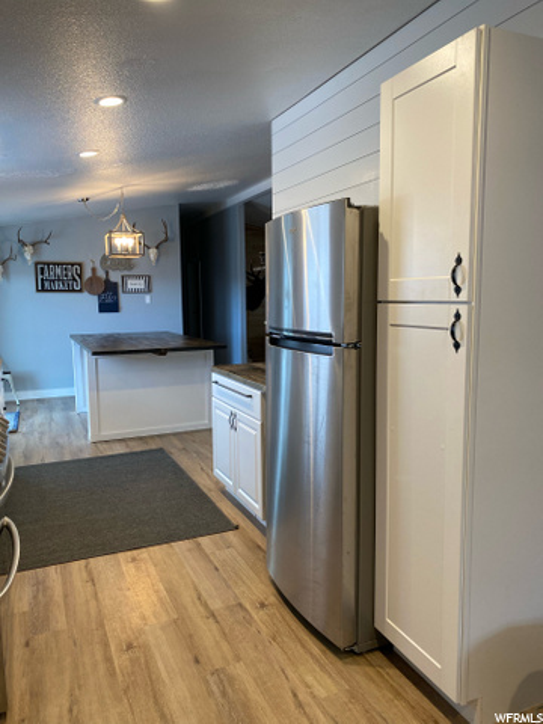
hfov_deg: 53.1
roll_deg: +0.8
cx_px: 272
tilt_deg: -7.0
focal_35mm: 26
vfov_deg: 67.3
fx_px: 544
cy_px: 362
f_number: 1.8
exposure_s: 1/60
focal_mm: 4.25
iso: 100
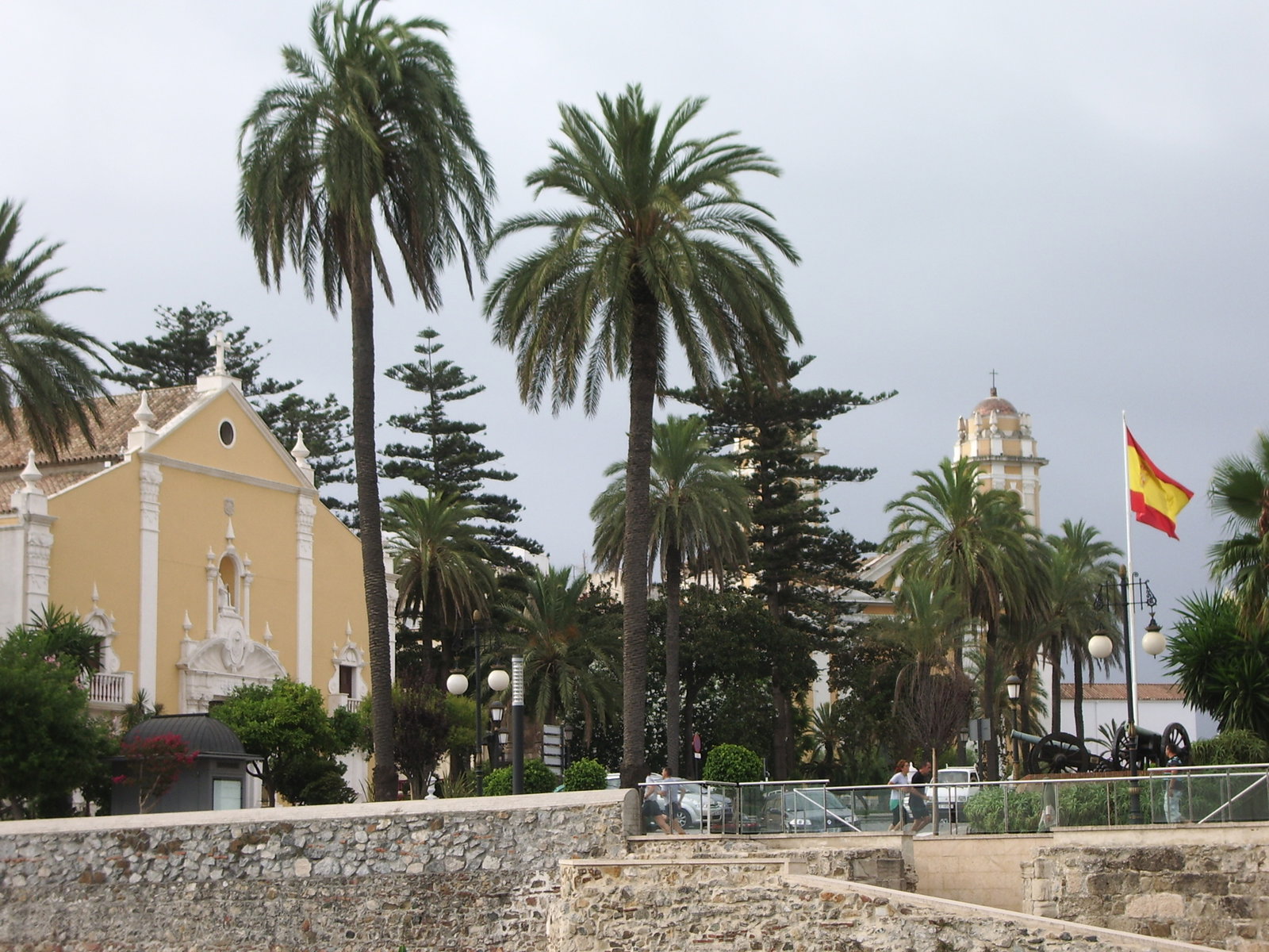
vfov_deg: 19.9
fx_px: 2713
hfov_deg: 26.3
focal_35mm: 74
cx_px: 634
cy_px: 476
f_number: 3.9
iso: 50
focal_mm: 12.2
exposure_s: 1/100
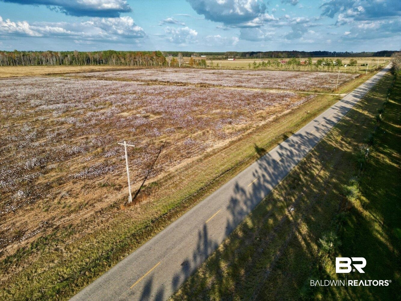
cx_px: 200
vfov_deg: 56.8
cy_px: 150
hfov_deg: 71.6
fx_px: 278
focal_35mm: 24
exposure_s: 1/1600
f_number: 1.7
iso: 130
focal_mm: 6.72
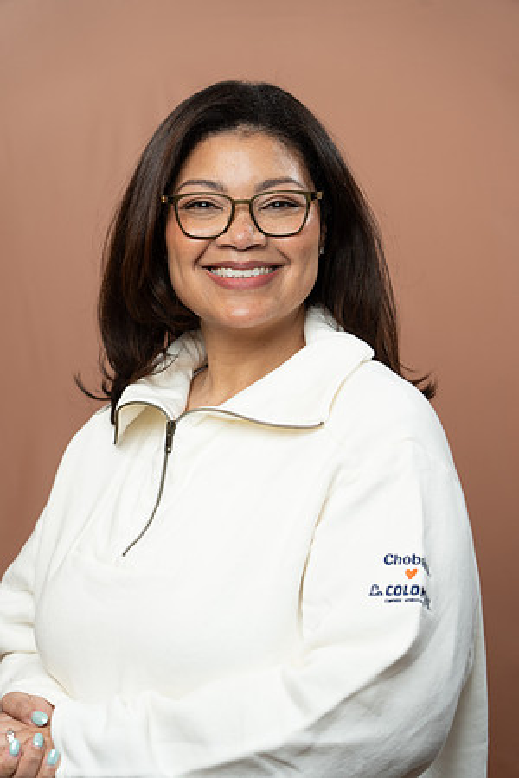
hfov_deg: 14.7
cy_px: 389
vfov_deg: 21.9
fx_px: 2011
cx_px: 260
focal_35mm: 93
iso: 320
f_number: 4
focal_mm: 93
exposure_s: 1/160
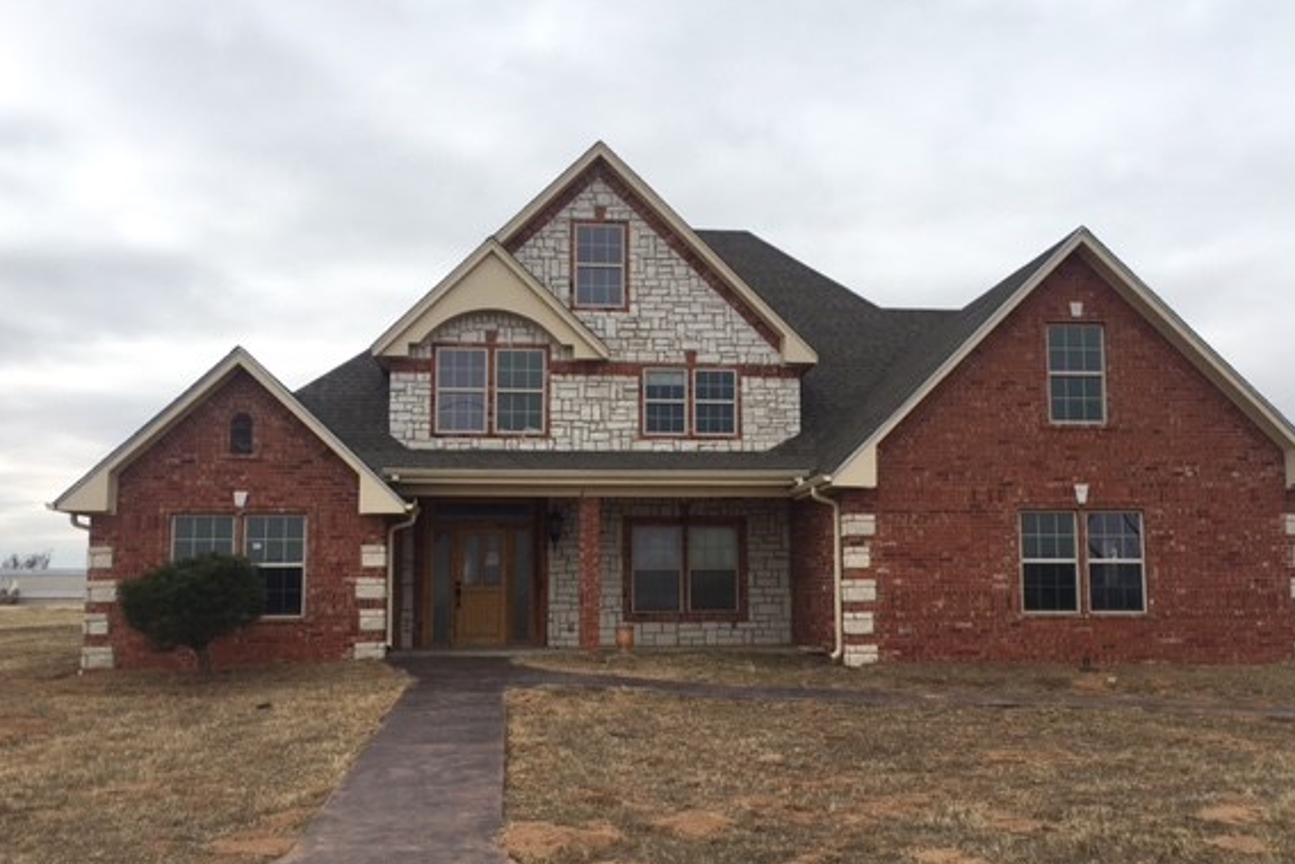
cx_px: 670
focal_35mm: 34
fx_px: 1223
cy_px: 460
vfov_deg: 38.9
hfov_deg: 55.8
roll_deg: -0.8
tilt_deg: +7.5
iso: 25
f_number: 2.2
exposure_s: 1/1040
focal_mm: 4.15
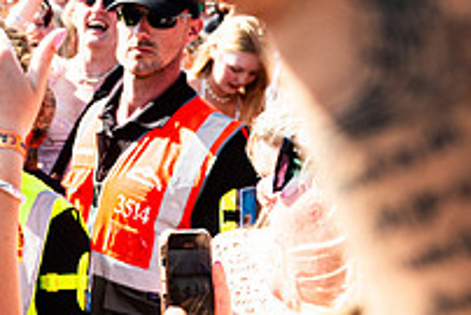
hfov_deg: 21.0
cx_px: -117
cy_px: 197
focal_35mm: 89
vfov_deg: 15.4
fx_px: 1165
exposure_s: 1/5000
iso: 400
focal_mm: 31
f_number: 4
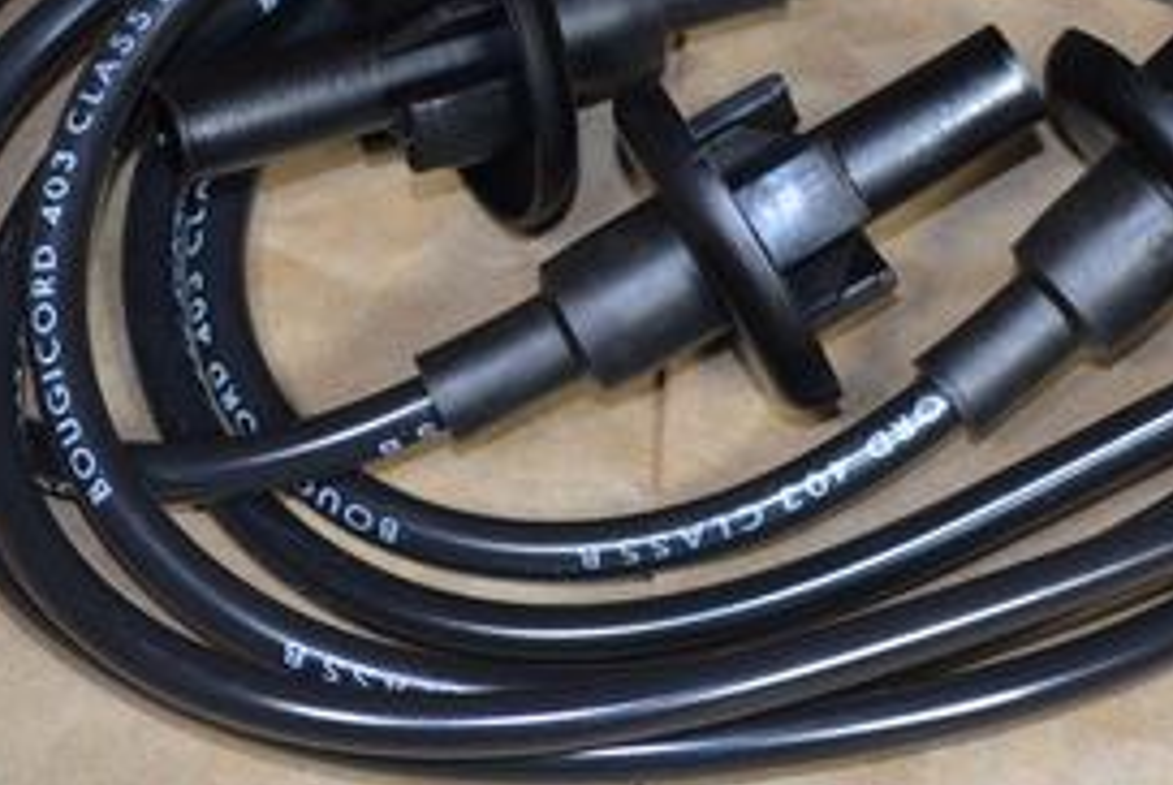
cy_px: 144
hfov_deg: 14.5
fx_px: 4599
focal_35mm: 141
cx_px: 906
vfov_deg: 9.7
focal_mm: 32
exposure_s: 1/60
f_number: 4.8
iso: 1000
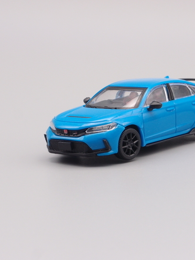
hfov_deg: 13.1
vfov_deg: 17.4
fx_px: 849
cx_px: 136
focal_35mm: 113
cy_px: 130
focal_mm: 18.15
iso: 100
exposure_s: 1/8
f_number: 8
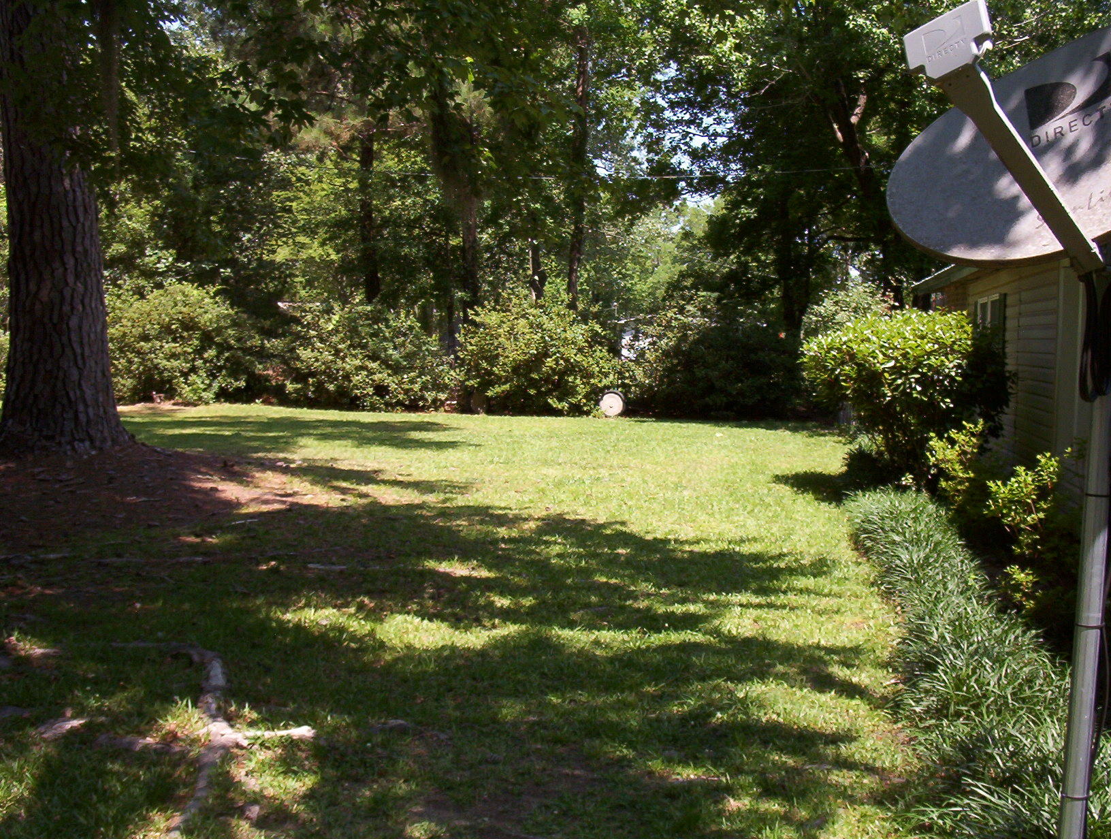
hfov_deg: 47.8
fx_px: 1255
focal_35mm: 39
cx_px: 556
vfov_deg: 37.0
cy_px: 420
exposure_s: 1/270
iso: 100
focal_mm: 6
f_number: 4.5
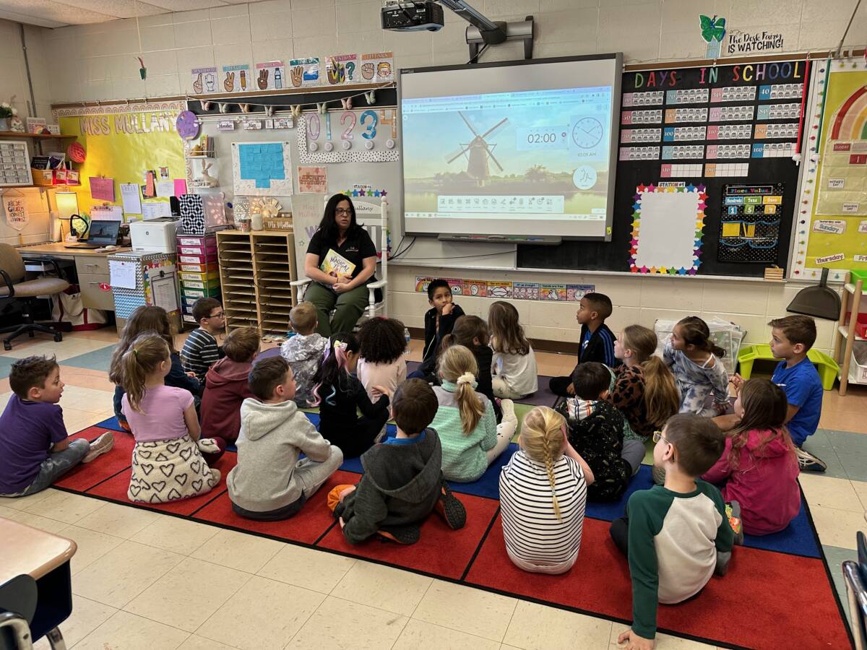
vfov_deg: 56.8
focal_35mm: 24
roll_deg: +0.4
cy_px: 325
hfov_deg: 71.6
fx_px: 601
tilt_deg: -15.4
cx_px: 434
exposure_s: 1/120
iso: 200
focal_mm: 6.86
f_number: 1.78
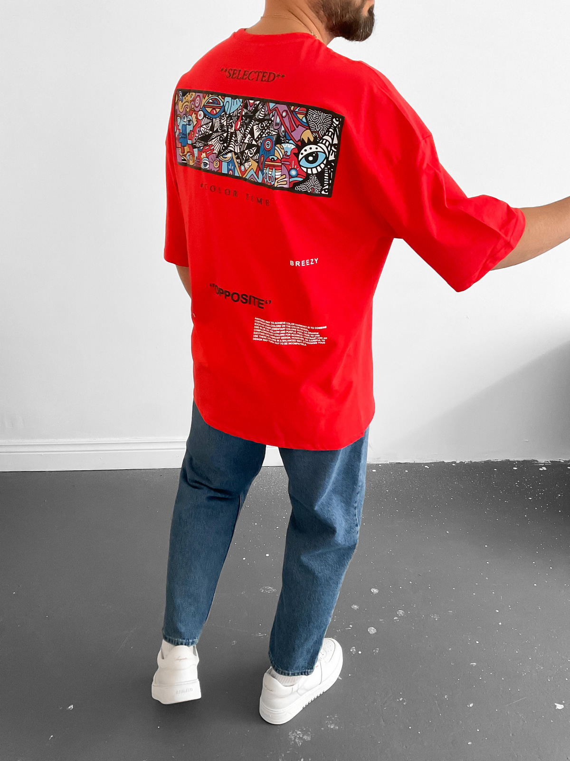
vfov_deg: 61.7
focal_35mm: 29
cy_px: 380
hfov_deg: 48.2
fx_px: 637
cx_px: 285
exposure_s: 1/60
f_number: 1.8
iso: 200
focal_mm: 3
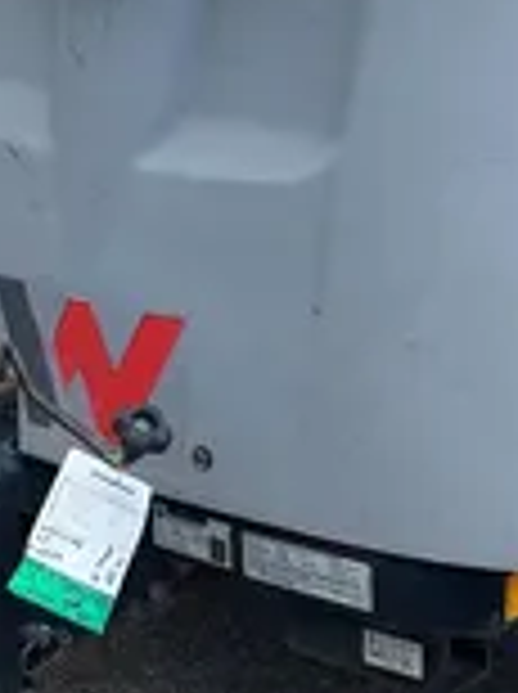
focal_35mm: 124
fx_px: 2481
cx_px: 14
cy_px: -182
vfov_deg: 15.2
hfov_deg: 11.8
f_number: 1.6
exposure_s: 1/2632
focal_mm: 5.1
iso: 50
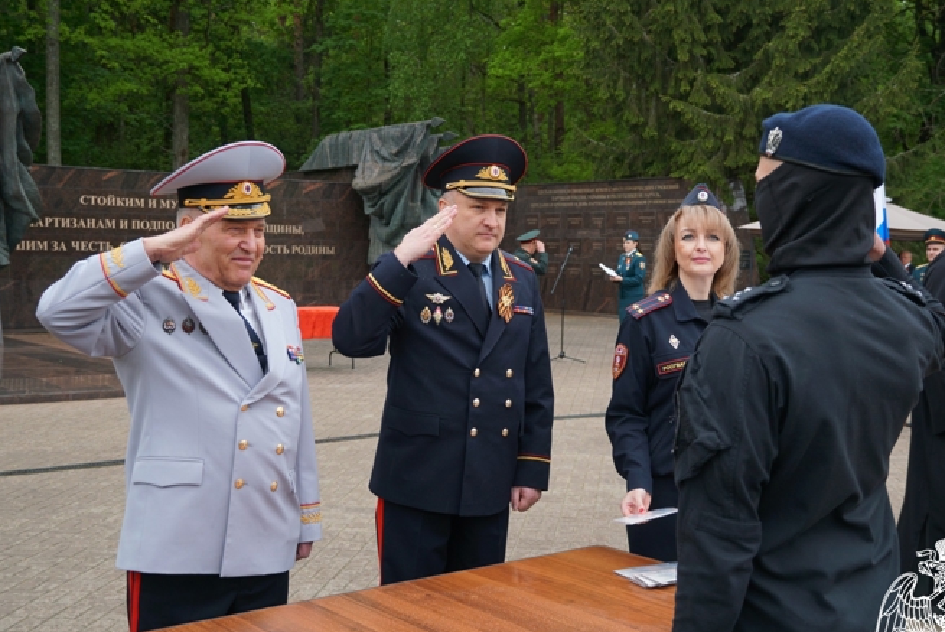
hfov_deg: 41.0
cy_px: 342
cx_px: 511
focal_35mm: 48
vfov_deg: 28.1
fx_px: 1261
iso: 125
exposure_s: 1/160
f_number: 4.5
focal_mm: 28
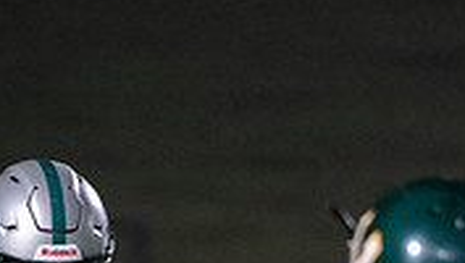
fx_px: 13824
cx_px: 40
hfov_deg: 1.9
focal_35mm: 1120
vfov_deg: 1.1
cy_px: 566
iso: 4000
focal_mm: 200
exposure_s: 1/1250
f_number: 2.8
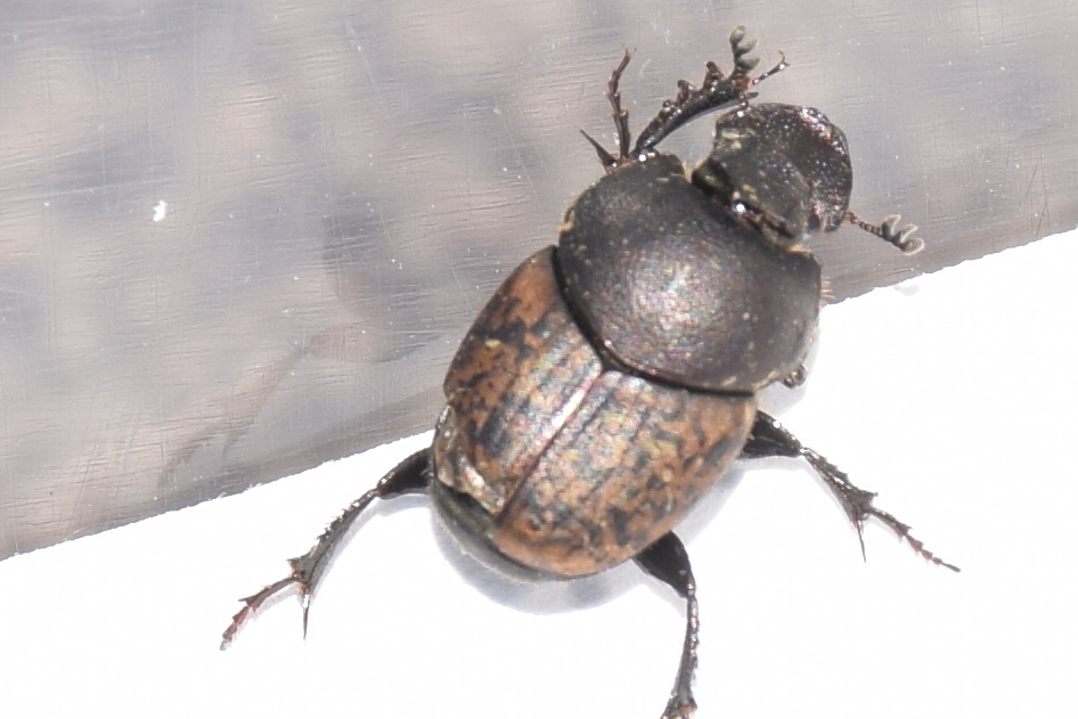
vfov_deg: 6.5
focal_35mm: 213
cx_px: 532
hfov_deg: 9.7
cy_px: 357
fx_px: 6379
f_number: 11
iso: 100
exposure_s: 1/160
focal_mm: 140
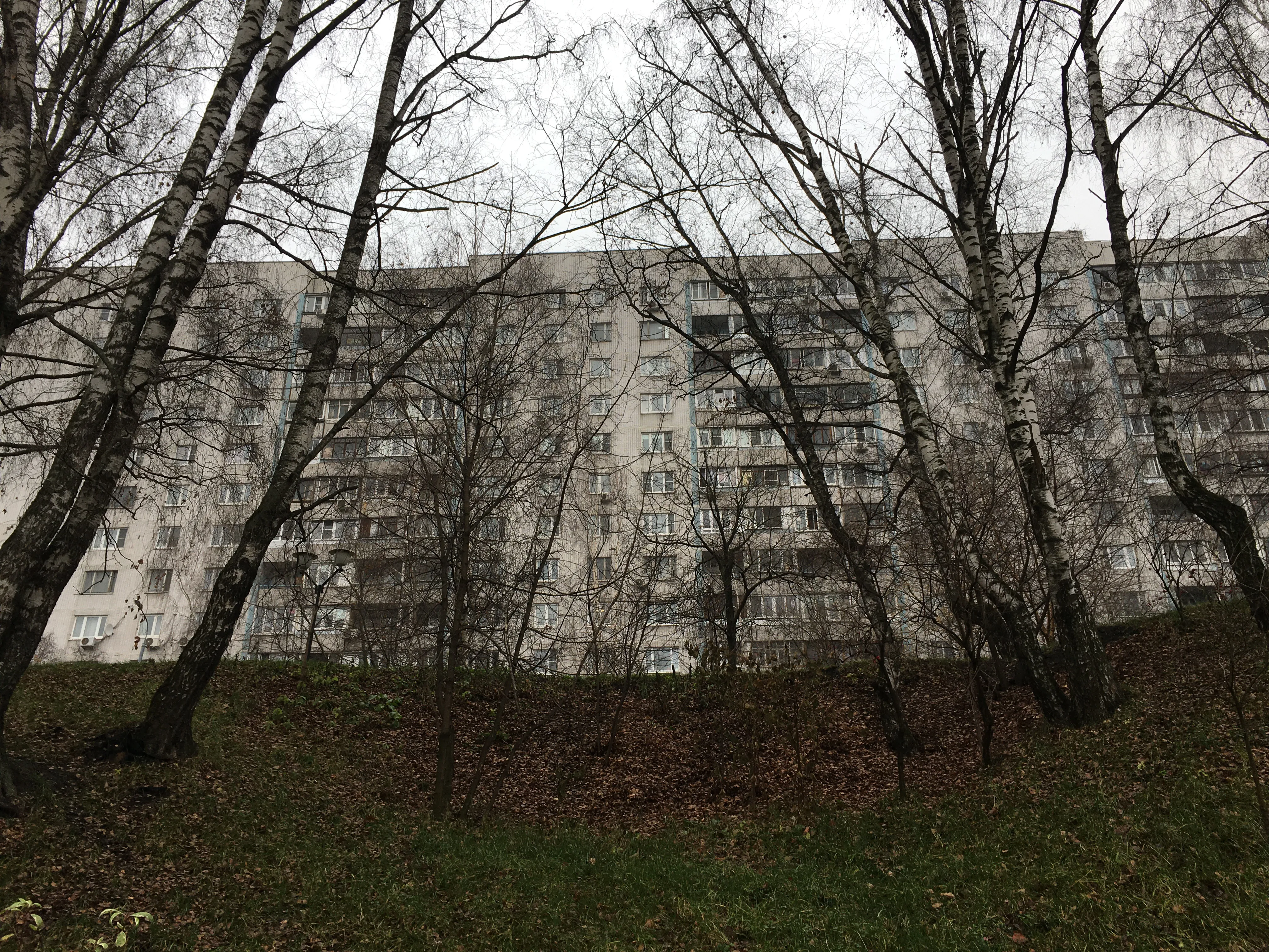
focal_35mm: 29
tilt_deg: +26.3
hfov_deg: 61.7
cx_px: 634
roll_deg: -1.5
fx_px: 1063
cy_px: 476
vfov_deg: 48.2
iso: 25
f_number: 2.2
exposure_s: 1/173
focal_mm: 4.15
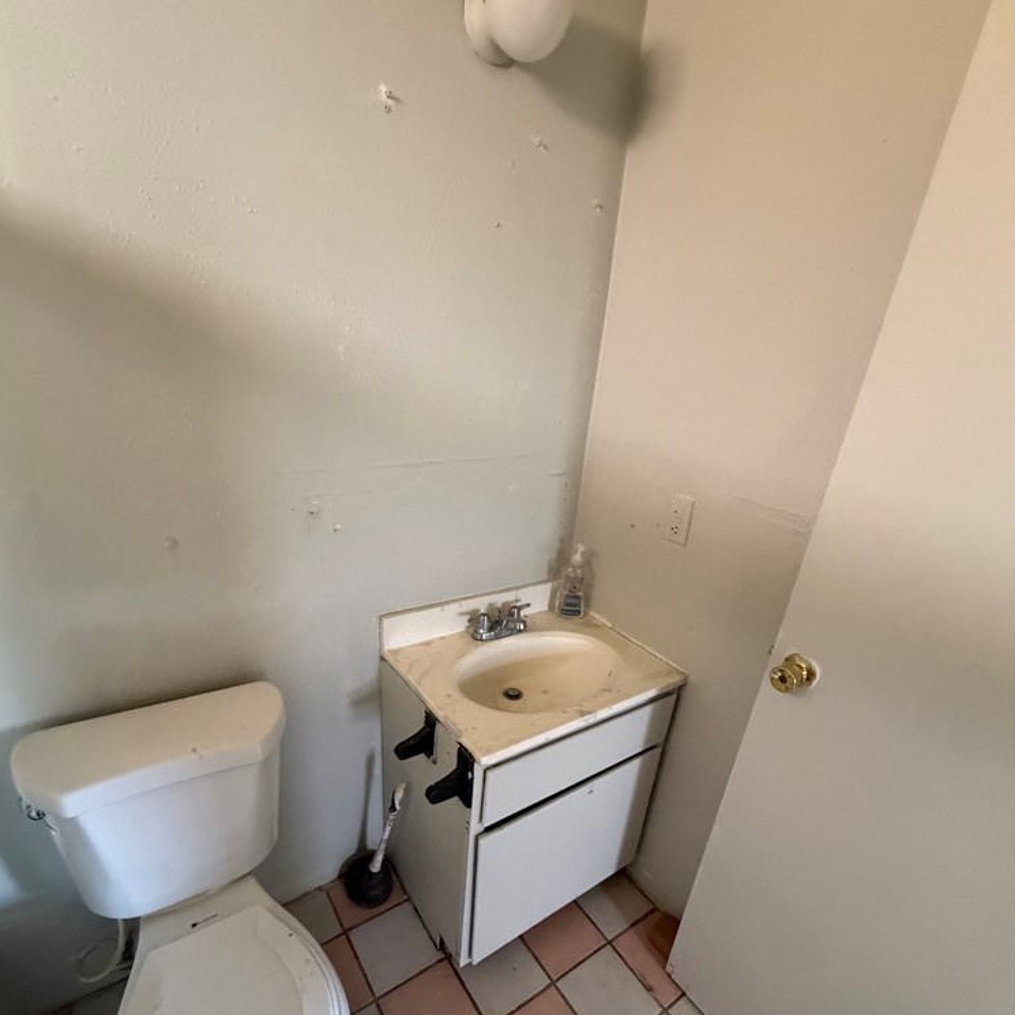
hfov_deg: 84.0
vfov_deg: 82.9
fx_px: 564
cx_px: 497
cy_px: 610
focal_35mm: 17
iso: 640
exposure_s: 1/60
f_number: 2.2
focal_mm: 2.22
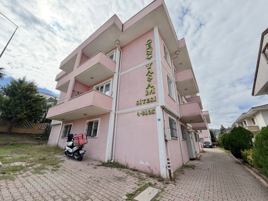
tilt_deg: +21.5
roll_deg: -1.1
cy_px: 100
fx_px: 108
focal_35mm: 14
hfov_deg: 102.1
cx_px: 134
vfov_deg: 85.7
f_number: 2.2
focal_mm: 2.22
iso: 32
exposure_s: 1/789
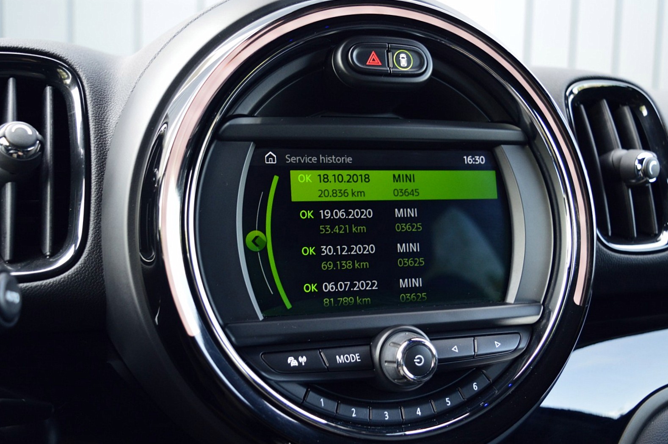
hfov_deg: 53.8
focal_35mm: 36
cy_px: 219
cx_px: 330
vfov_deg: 37.3
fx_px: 658
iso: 800
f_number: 4
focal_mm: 23
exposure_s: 1/60
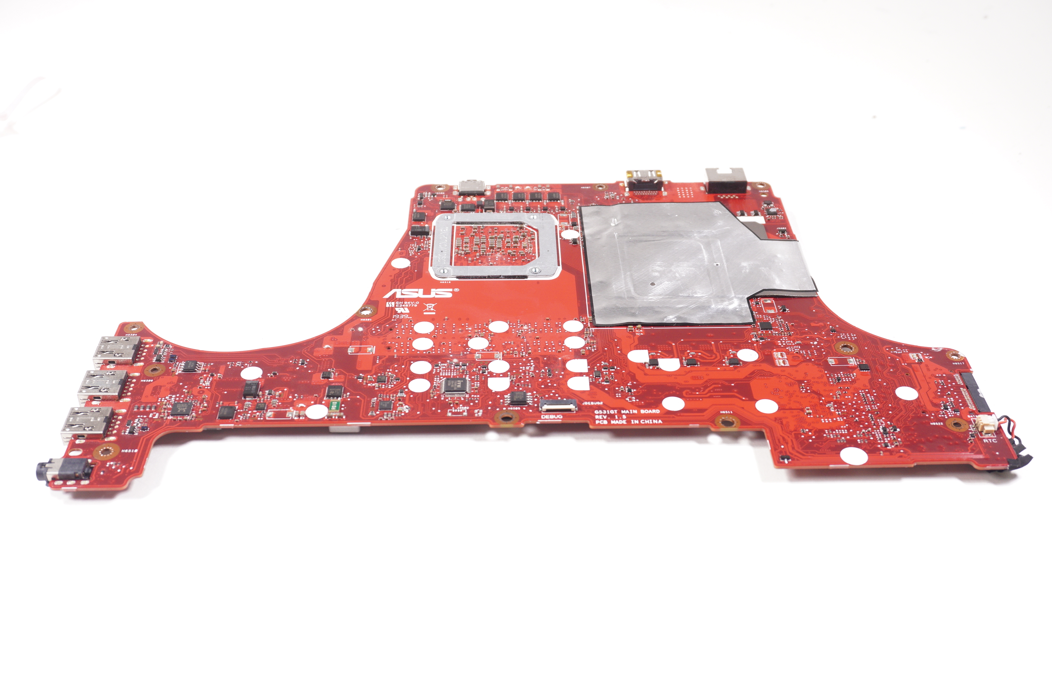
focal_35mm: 40
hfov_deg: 48.0
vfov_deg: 33.0
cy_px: 350
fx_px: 1182
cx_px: 526
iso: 640
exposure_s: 1/125
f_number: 6.3
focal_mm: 27
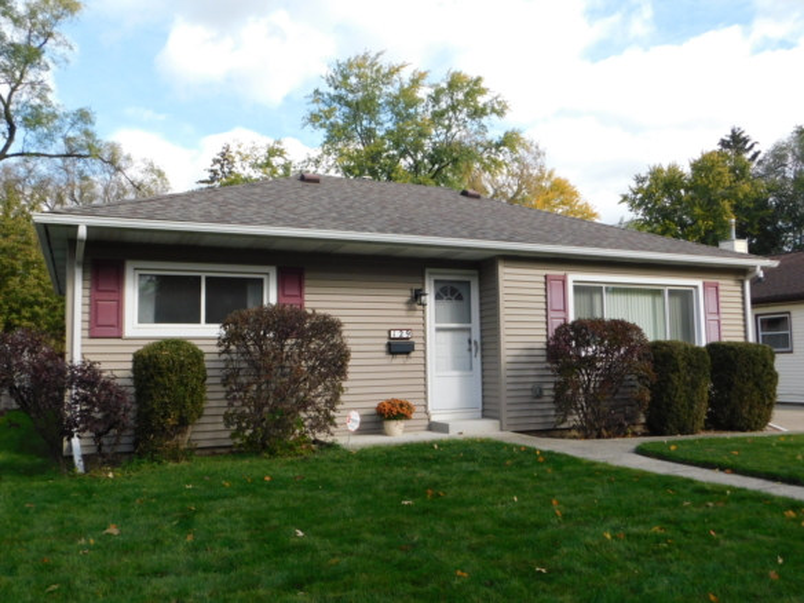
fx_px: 697
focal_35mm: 30
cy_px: 302
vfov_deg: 46.8
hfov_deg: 60.0
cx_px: 402
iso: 125
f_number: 3.2
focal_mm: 5.3
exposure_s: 1/640
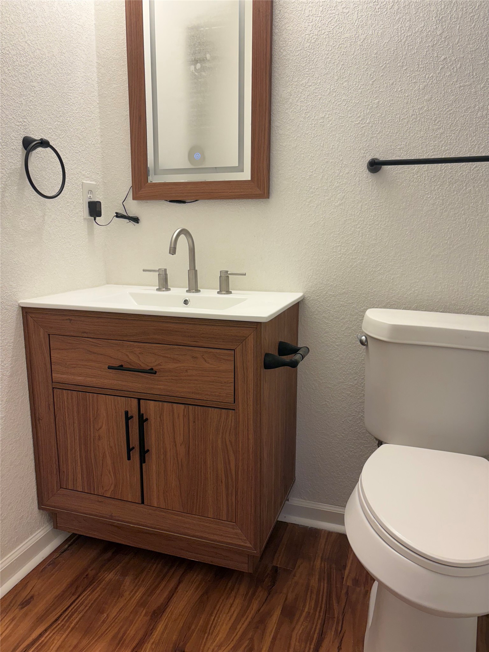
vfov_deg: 67.3
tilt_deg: -9.8
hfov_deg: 53.1
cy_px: 326
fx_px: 490
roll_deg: -0.7
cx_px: 244
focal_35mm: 26
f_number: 1.6
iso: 80
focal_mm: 5.96
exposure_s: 1/120
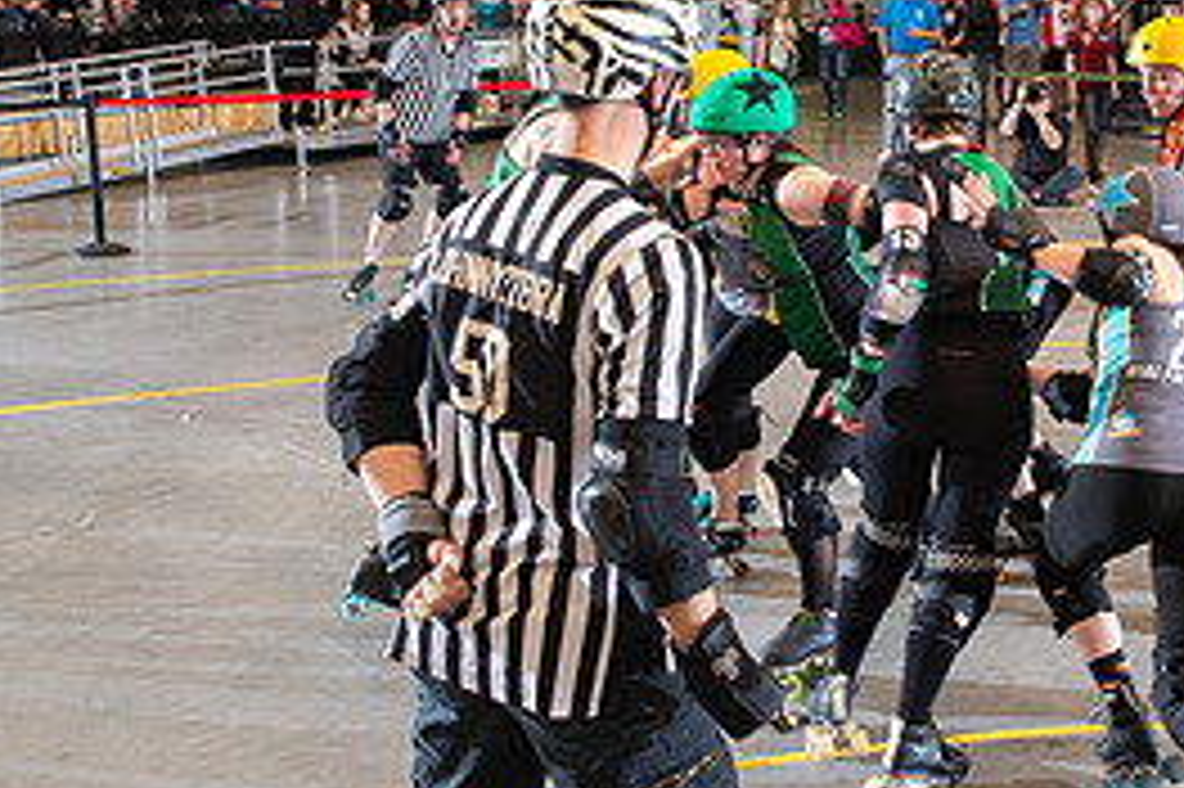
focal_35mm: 53
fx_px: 1742
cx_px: 1008
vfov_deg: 25.3
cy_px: 236
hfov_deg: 35.8
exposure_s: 1/160
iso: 640
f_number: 5.6
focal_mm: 24
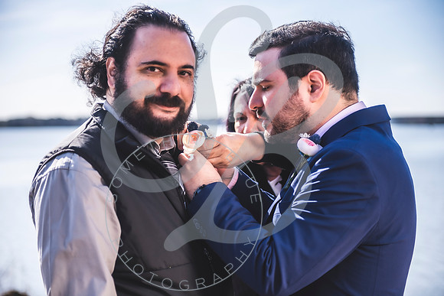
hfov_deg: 28.8
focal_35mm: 70
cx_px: 222
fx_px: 863
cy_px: 148
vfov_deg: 19.5
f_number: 2.8
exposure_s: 1/2000
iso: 100
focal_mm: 70
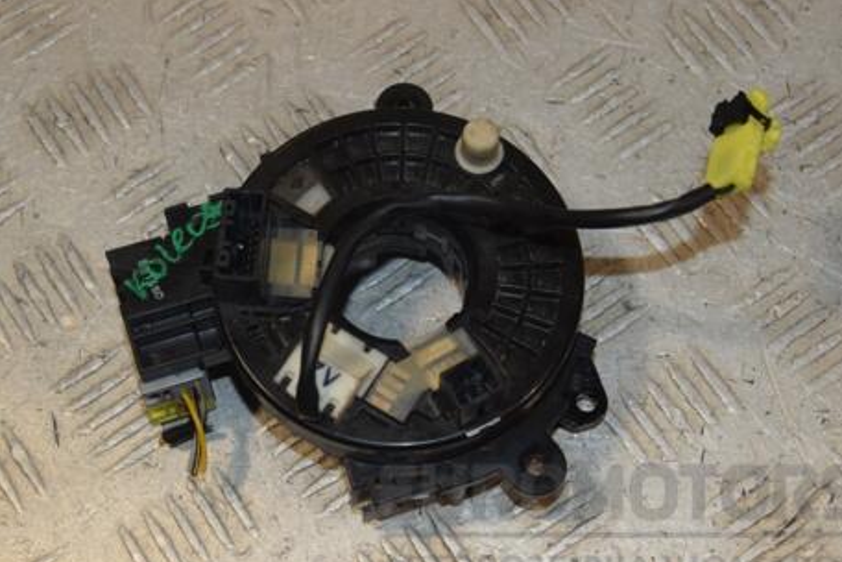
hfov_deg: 25.6
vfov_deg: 17.3
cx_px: 345
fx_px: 1848
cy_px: 246
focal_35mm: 79
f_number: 8
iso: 800
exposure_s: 1/200
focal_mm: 40
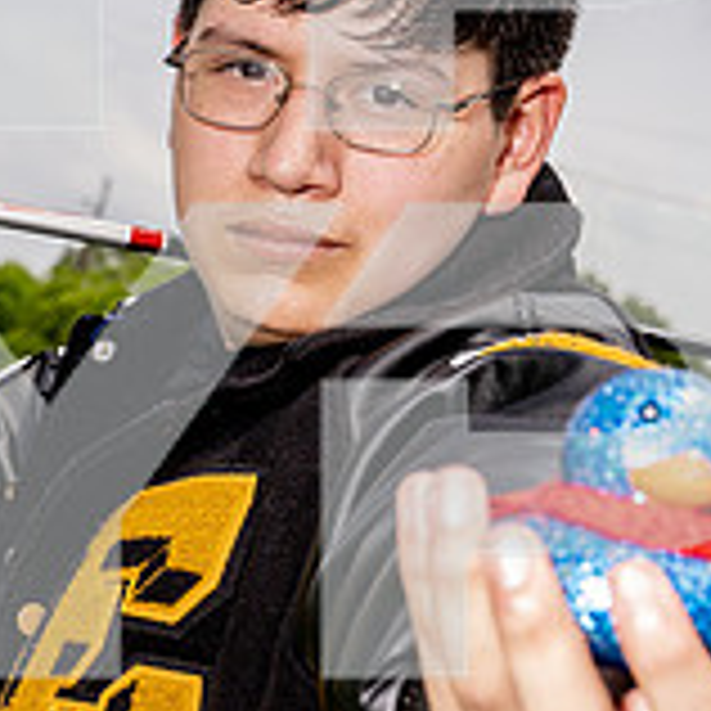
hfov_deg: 13.0
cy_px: 443
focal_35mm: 134
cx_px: 234
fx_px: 3114
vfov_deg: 13.0
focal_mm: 43
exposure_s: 1/250
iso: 100
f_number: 7.1
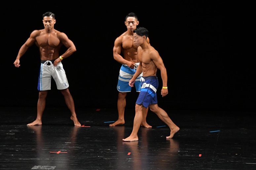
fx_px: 1919
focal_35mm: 270
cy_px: 85
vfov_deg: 5.1
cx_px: 128
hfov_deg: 7.6
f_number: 5.6
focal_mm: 180
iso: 3200
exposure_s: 1/400
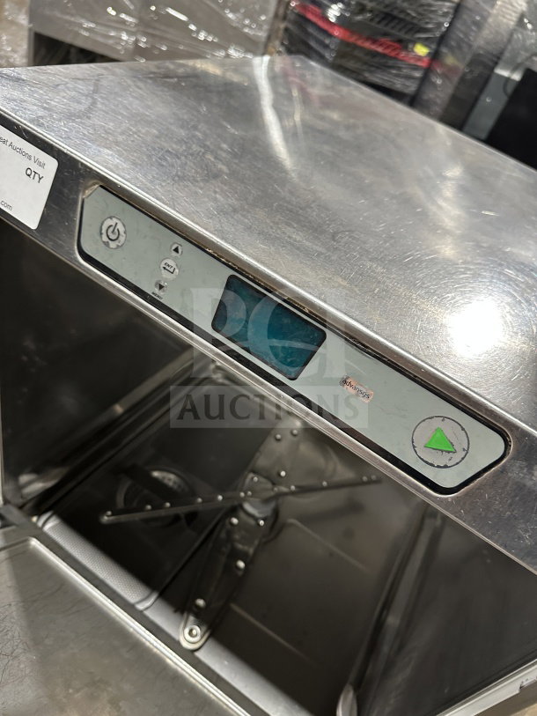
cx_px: 268
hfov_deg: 56.8
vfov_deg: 71.6
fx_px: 496
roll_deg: -23.9
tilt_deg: -36.2
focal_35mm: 24
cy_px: 358
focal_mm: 6.86
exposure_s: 1/60
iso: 320
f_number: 1.78
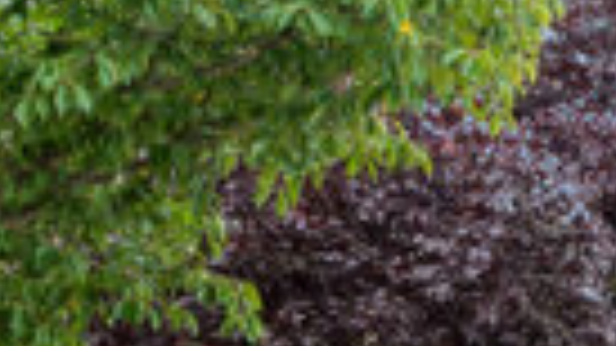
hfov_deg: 13.1
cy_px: 636
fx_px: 2205
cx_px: 1353
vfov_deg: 8.6
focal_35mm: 135
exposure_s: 1/60
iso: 250
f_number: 9
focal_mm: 22
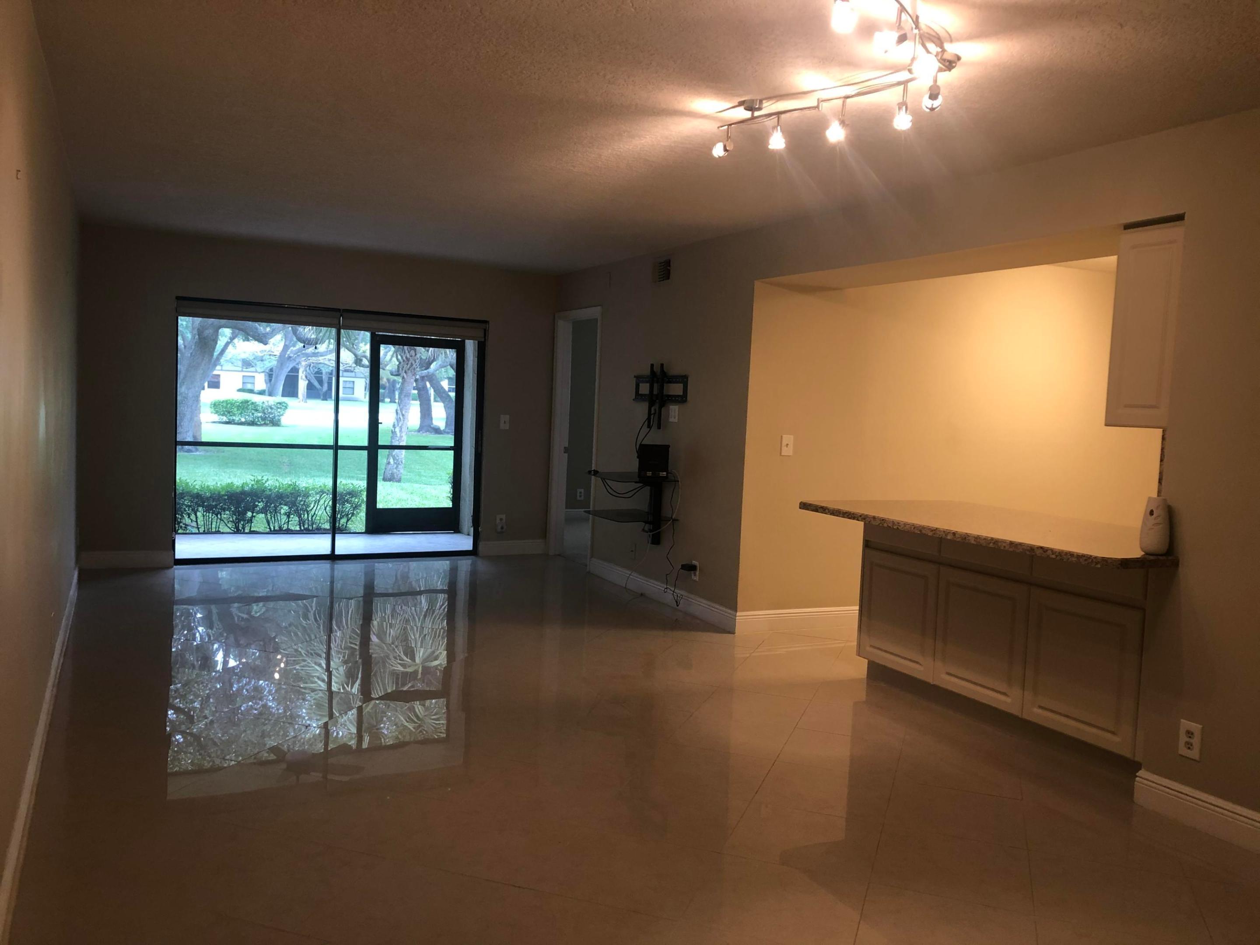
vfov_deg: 49.7
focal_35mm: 28
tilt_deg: -3.7
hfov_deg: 63.4
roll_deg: -2.2
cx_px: 630
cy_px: 472
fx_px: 1019
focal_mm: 3.99
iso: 40
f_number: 1.8
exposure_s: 1/20
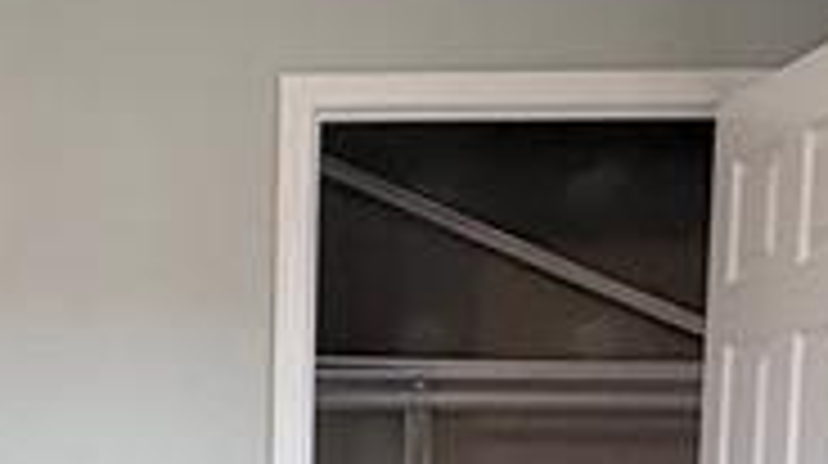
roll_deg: -0.5
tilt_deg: -5.1
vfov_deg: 13.5
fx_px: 1864
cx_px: 171
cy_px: 653
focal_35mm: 85
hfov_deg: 24.7
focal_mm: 2.22
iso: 250
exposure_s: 1/120
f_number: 2.2
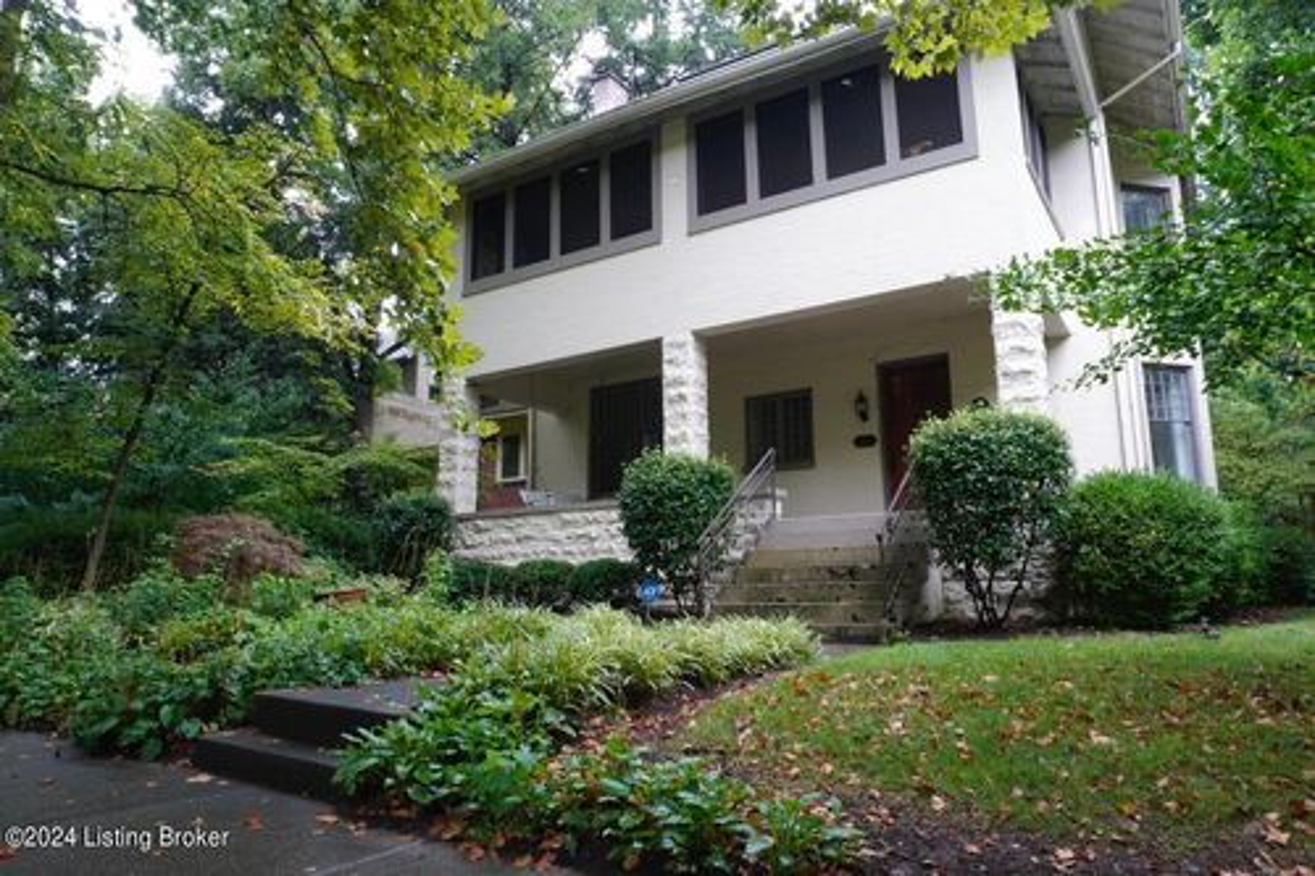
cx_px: 658
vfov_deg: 53.1
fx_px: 876
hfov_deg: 73.8
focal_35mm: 24
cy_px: 438
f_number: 18
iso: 640
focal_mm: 16
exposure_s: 1/13
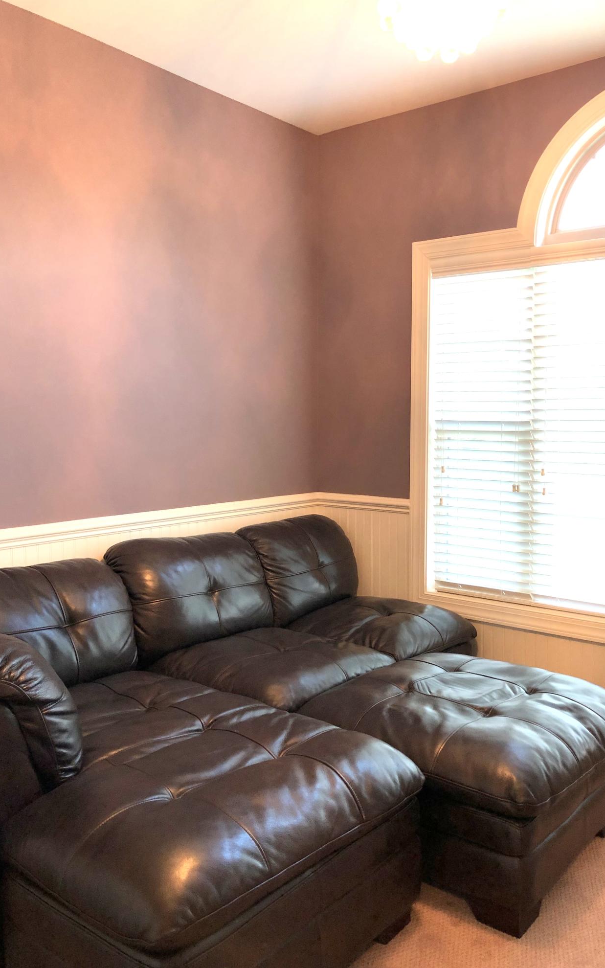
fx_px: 791
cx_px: 348
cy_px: 481
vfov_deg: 62.9
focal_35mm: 30
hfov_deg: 41.7
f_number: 1.8
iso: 40
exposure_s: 1/15
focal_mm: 4
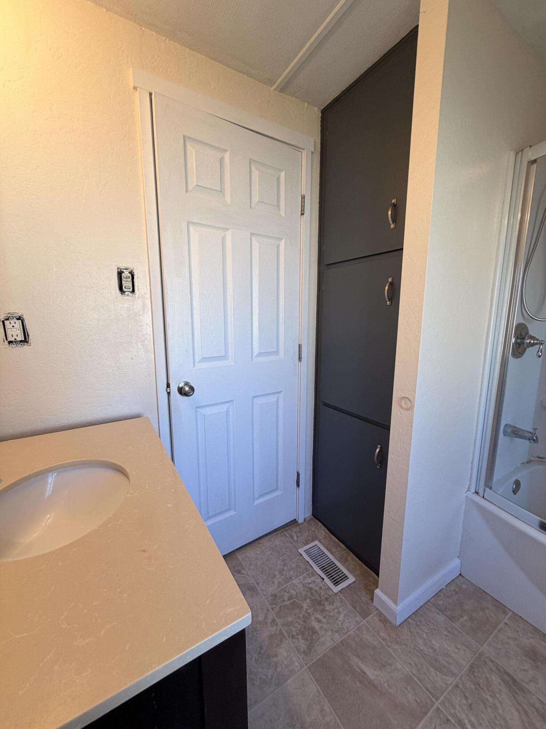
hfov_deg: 85.7
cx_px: 273
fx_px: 294
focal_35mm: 14
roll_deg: +1.1
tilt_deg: -8.5
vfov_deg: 102.1
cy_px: 364
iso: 125
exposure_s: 1/120
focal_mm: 2.22
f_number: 2.2
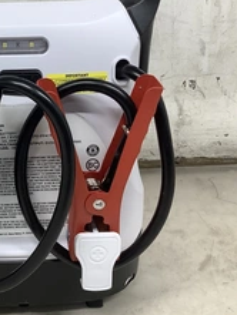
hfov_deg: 25.0
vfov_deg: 34.0
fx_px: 511
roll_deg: +1.0
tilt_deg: -17.6
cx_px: 6
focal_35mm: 56
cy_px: 105
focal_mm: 3.3
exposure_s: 1/100
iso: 64
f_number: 2.4
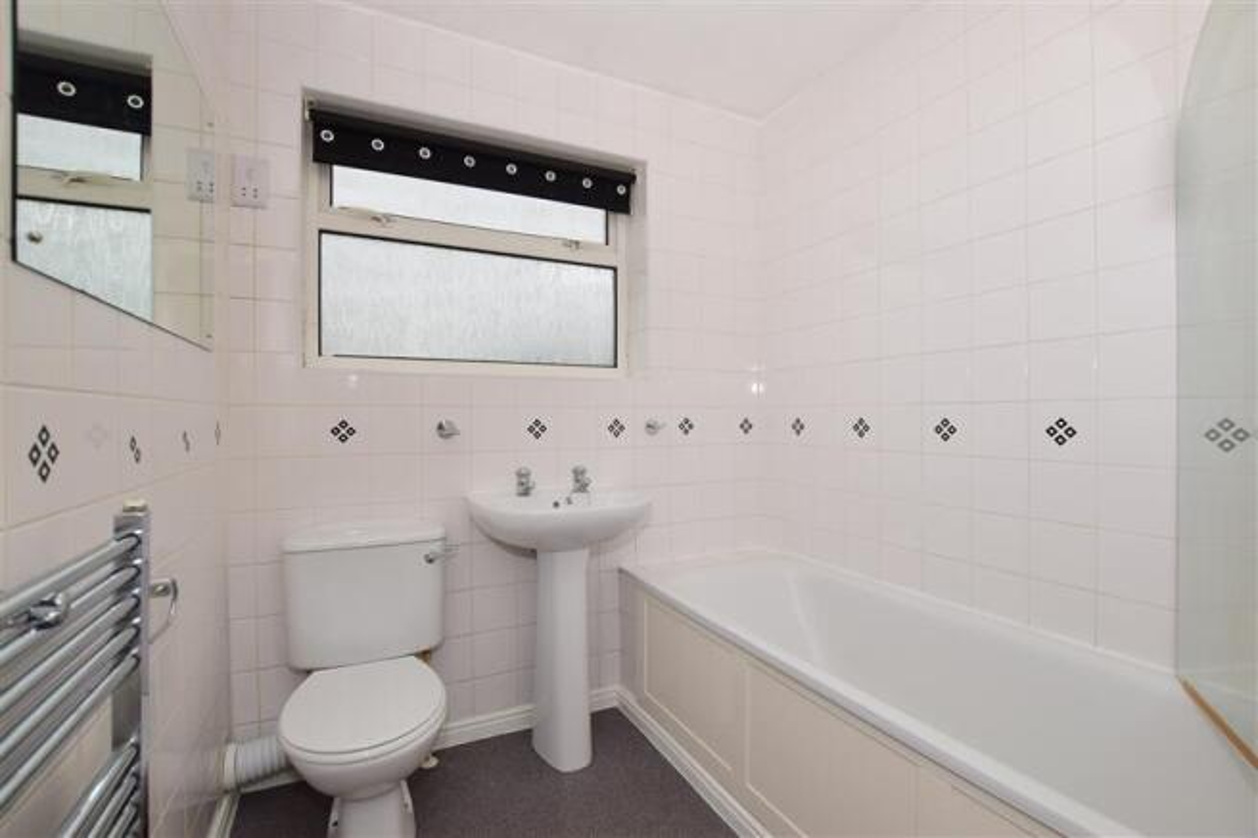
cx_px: 629
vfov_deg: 77.3
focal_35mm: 15
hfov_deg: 100.4
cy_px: 419
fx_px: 524
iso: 200
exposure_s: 1/125
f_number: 7.1
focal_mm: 10
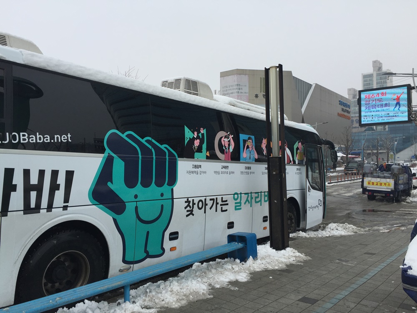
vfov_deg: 48.2
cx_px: 208
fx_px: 349
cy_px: 156
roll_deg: +0.5
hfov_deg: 61.7
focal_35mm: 29
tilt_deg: +1.5
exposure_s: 1/1199
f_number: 2.2
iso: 32
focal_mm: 4.15
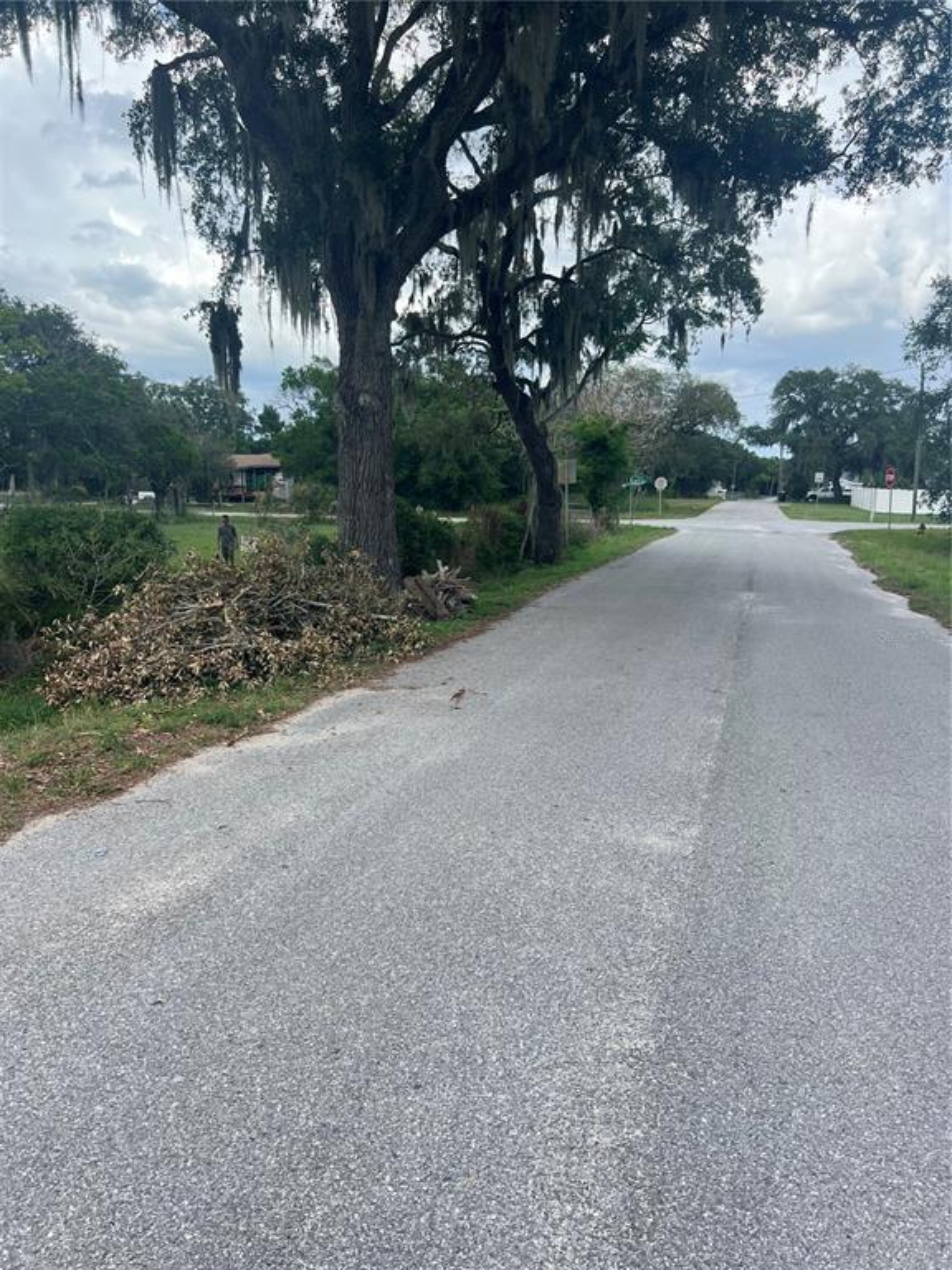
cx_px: 476
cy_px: 635
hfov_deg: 53.1
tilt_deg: -7.2
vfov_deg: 67.3
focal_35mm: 26
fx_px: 953
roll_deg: -1.4
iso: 50
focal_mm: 5.7
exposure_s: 1/2045
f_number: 1.5
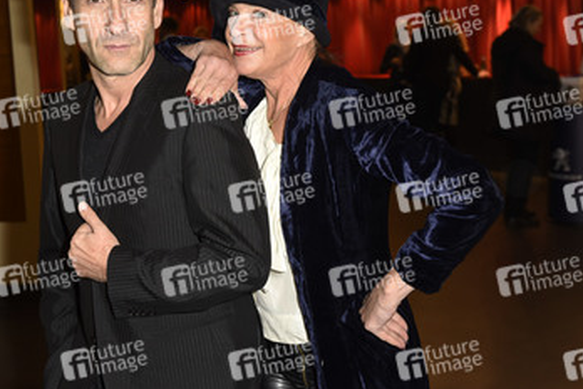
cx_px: 227
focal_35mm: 57
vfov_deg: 23.7
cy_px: 151
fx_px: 923
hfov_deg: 34.9
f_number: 5
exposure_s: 1/40
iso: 1250
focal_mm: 44
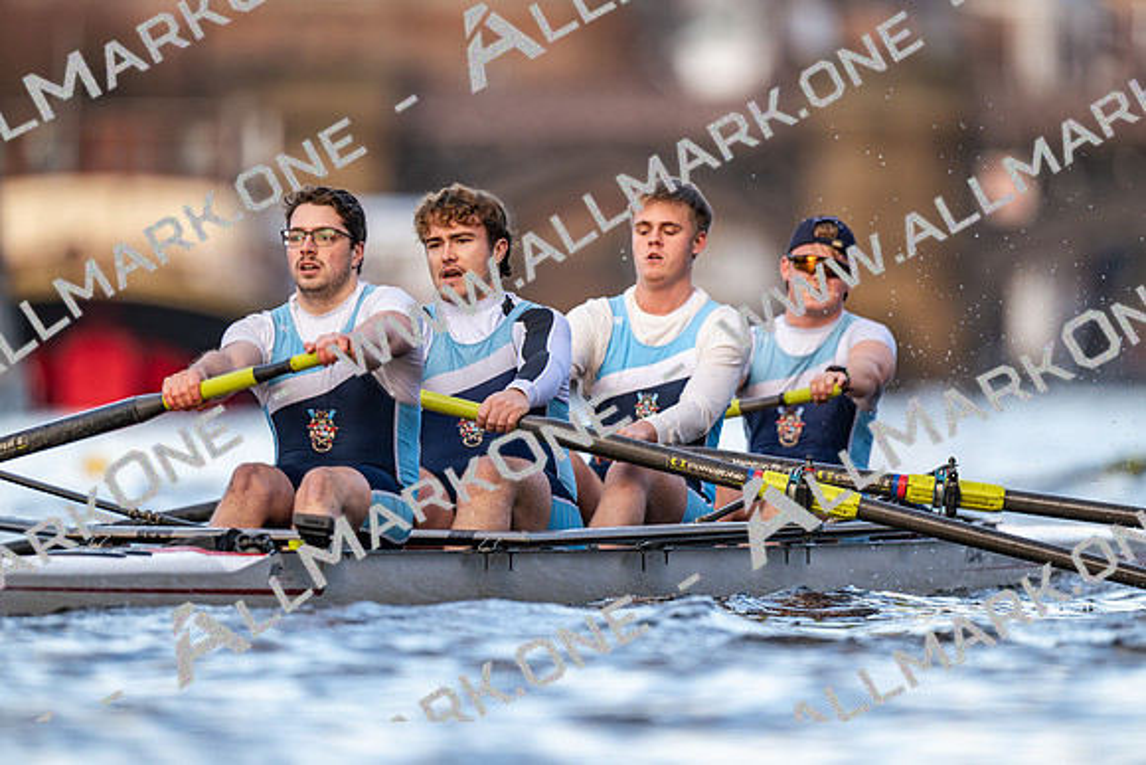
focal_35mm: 600
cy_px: 382
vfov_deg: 2.3
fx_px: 19104
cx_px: 573
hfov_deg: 3.4
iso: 1400
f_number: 4
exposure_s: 1/2500
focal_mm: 600
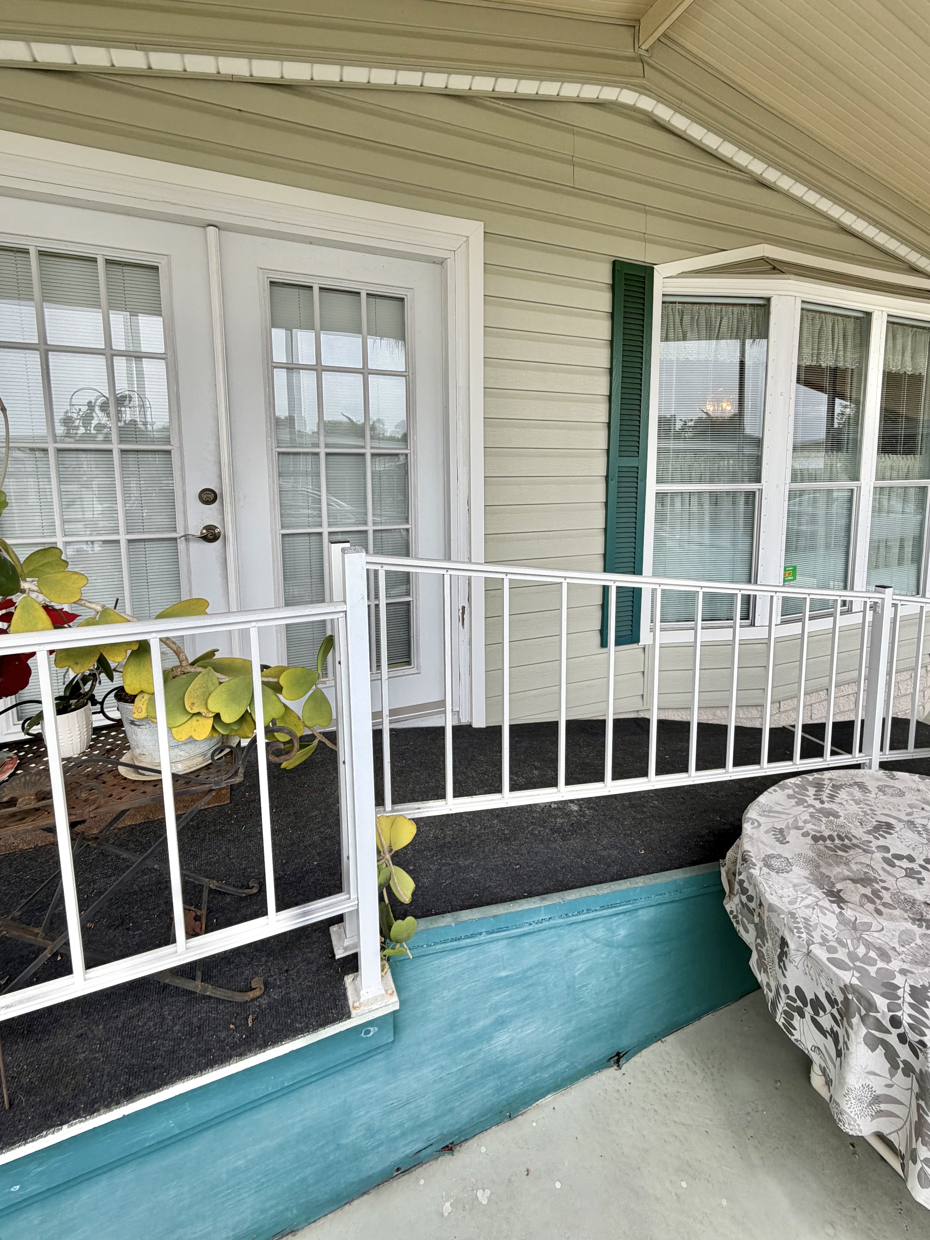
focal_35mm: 16
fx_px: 573
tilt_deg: -5.7
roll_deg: +0.1
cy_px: 542
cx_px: 488
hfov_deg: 78.1
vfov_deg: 94.0
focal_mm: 2.22
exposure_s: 1/421
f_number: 2.2
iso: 64
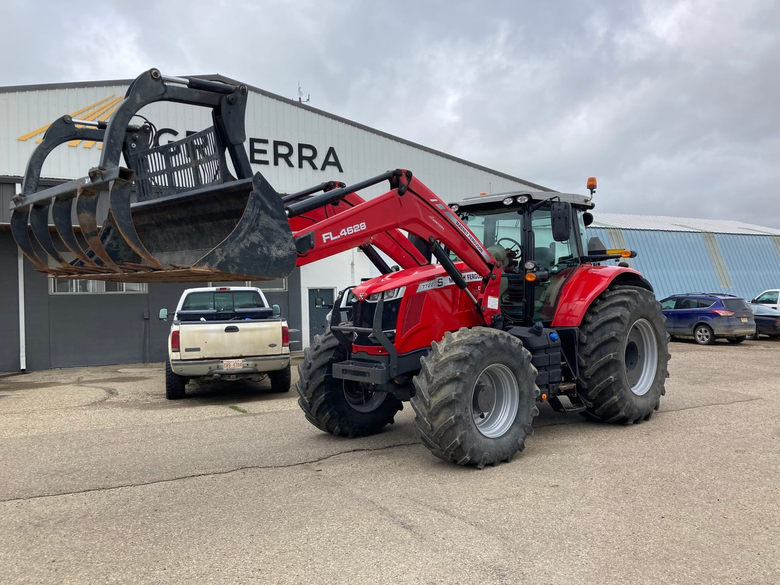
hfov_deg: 63.4
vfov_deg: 49.7
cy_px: 292
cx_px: 390
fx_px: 631
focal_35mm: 28
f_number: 1.8
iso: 20
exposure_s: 1/1389
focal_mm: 3.99
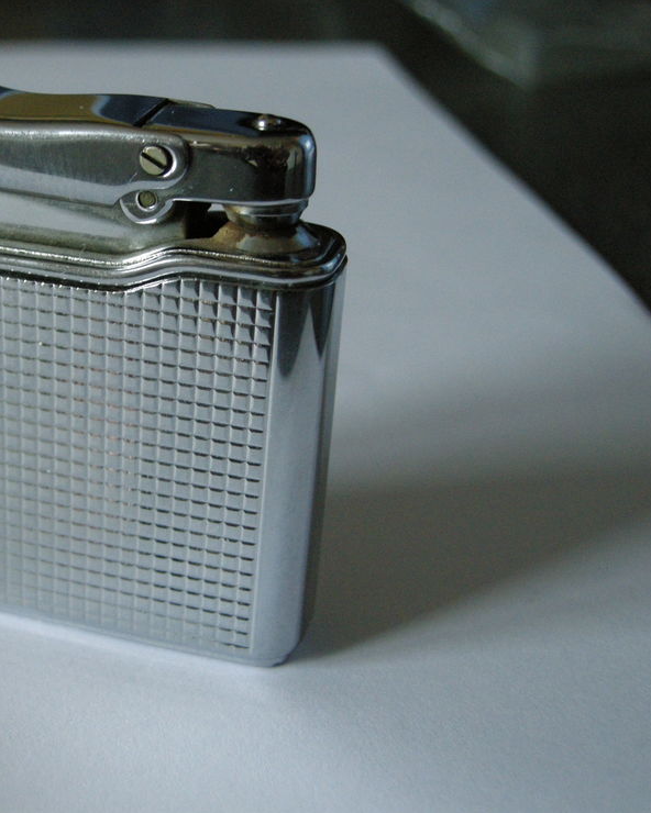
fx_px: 1493
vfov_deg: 30.5
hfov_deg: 24.3
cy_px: 402
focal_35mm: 62
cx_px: 144
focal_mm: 10.1
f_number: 3.1
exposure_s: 1/32
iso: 400
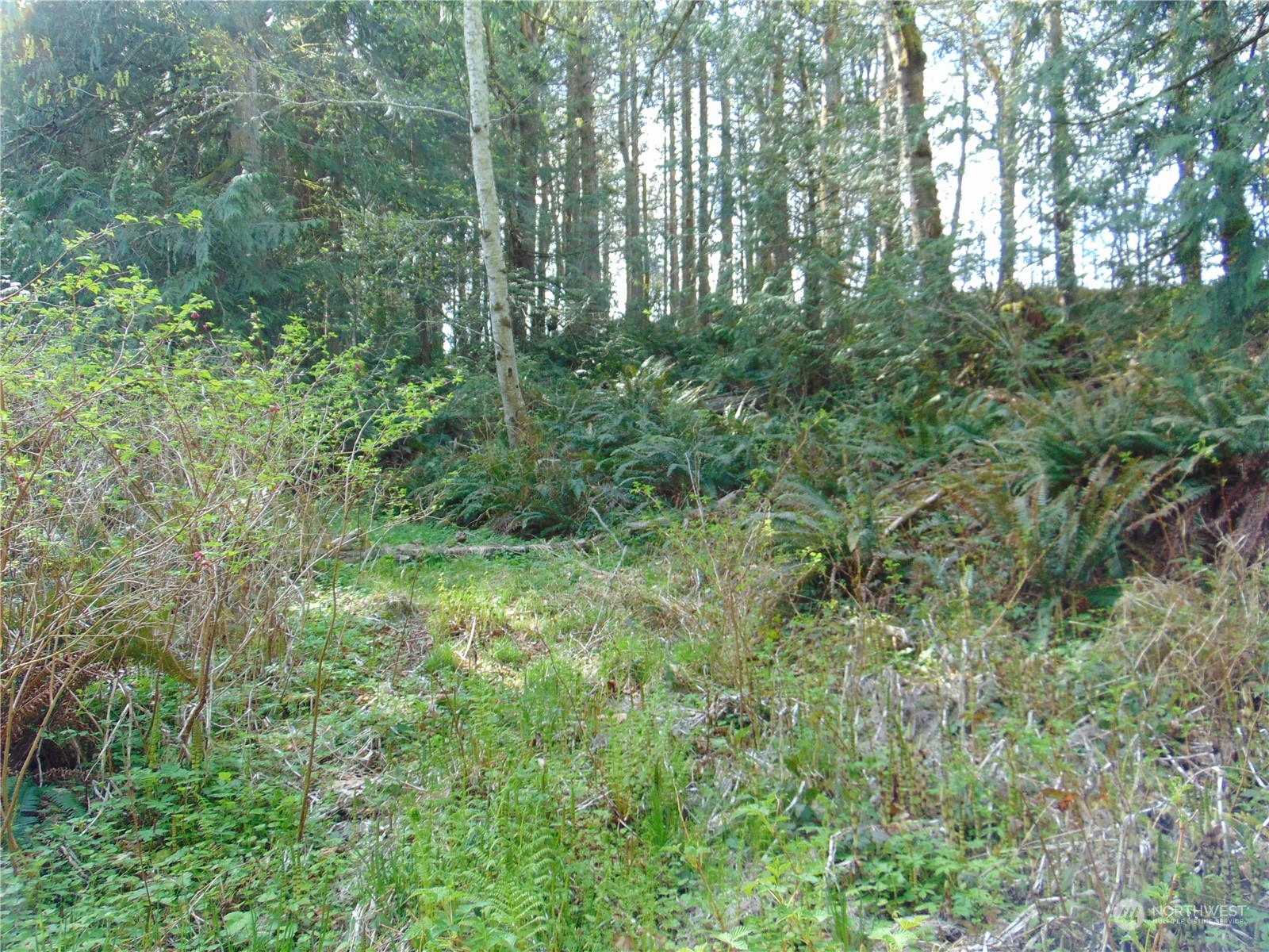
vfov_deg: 54.9
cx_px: 634
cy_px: 476
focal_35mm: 25
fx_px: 916
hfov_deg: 69.4
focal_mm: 4.5
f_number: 3
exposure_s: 1/60
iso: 80
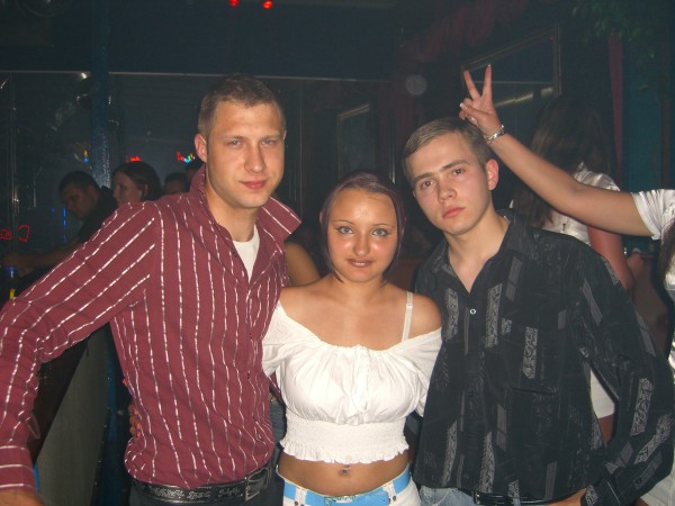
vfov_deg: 37.7
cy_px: 253
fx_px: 741
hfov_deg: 49.0
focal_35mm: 38
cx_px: 338
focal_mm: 7.9
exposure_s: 1/60
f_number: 2.8
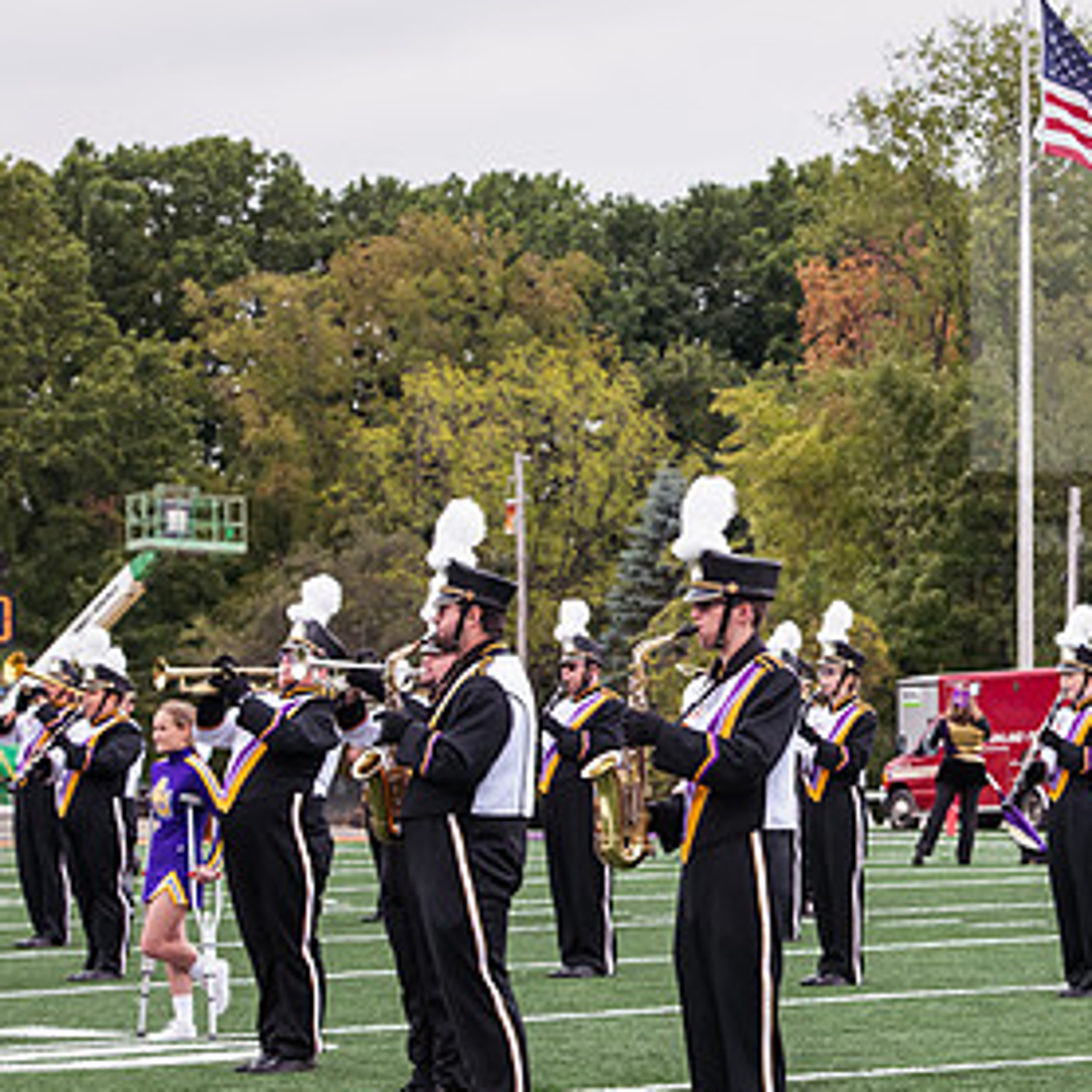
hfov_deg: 10.7
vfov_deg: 10.7
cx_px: 852
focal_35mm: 163
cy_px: 619
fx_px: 5818
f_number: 7.1
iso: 1000
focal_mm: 92
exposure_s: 1/400
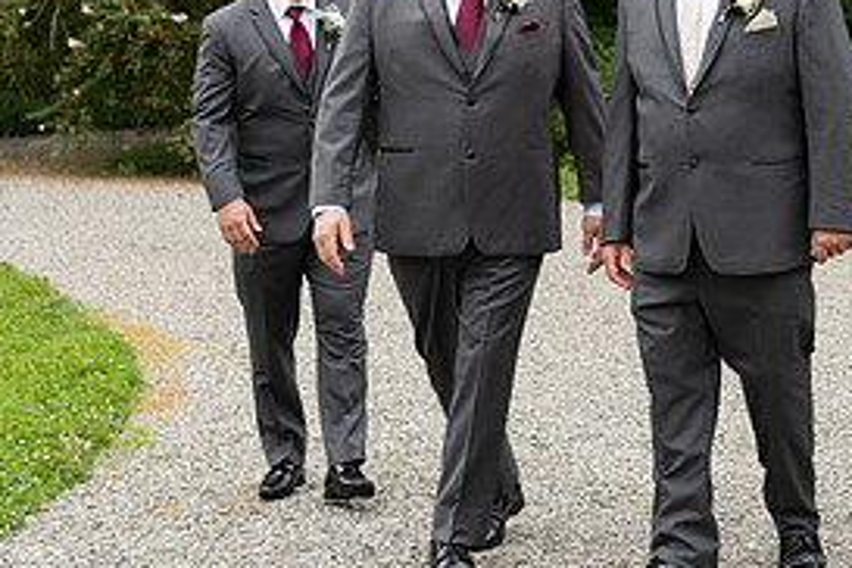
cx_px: 727
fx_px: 2414
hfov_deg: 19.7
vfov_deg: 13.3
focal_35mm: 102
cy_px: 58
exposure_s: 1/500
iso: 110
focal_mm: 48
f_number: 2.8
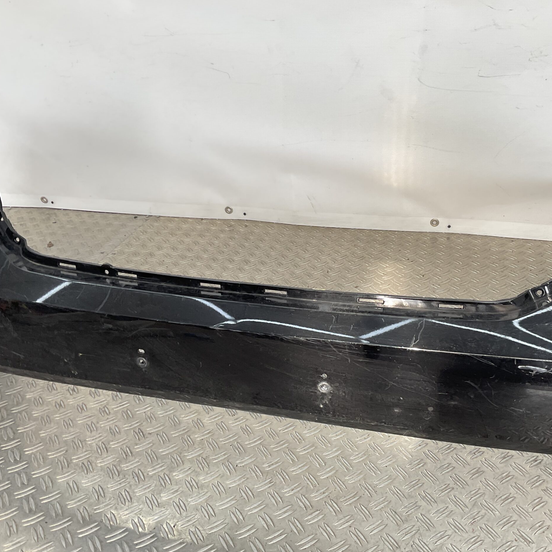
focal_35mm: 35
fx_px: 631
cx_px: 326
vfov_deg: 47.2
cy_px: 278
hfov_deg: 47.0
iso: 16
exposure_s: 1/179
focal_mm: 3
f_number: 1.8
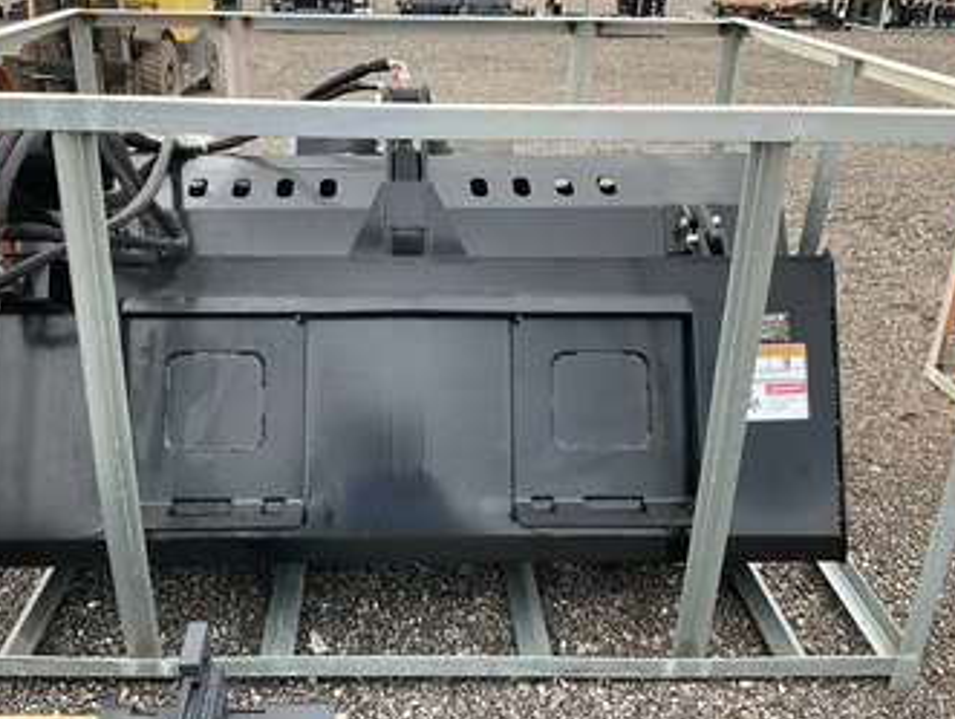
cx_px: 415
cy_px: 338
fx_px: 967
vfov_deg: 40.8
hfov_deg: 52.4
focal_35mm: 35
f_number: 1.8
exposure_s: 1/122
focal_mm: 3
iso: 20
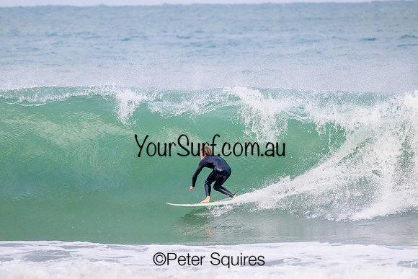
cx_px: 209
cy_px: 140
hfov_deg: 3.2
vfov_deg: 2.2
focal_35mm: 637
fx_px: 7397
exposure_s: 1/2000
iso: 5000
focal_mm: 610
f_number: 11
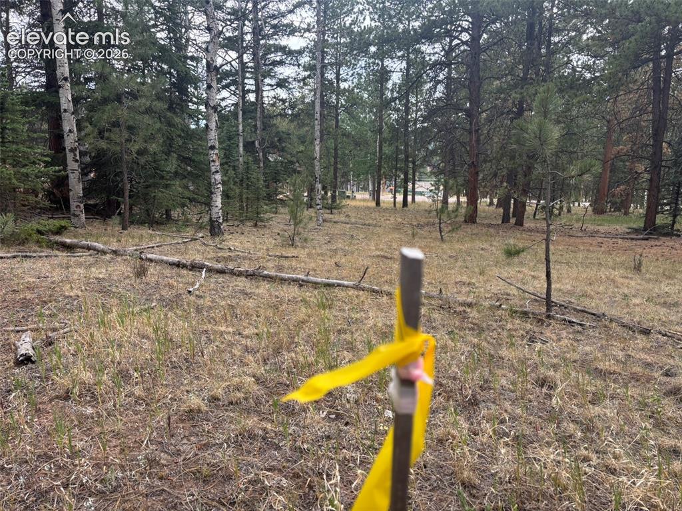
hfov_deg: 67.3
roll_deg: -1.3
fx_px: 512
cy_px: 256
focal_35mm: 26
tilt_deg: -10.4
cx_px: 341
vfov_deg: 53.0
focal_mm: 5.96
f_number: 1.6
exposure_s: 1/226
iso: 40
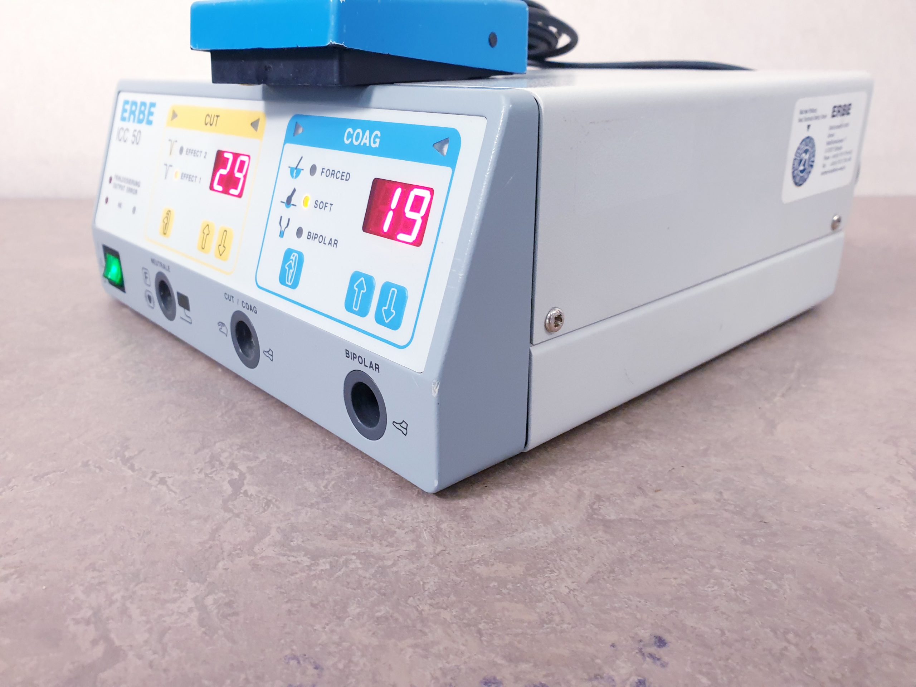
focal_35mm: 26
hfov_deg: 67.3
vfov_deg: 53.1
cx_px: 458
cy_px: 344
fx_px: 688
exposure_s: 1/25
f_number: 2.4
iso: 250
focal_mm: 4.3
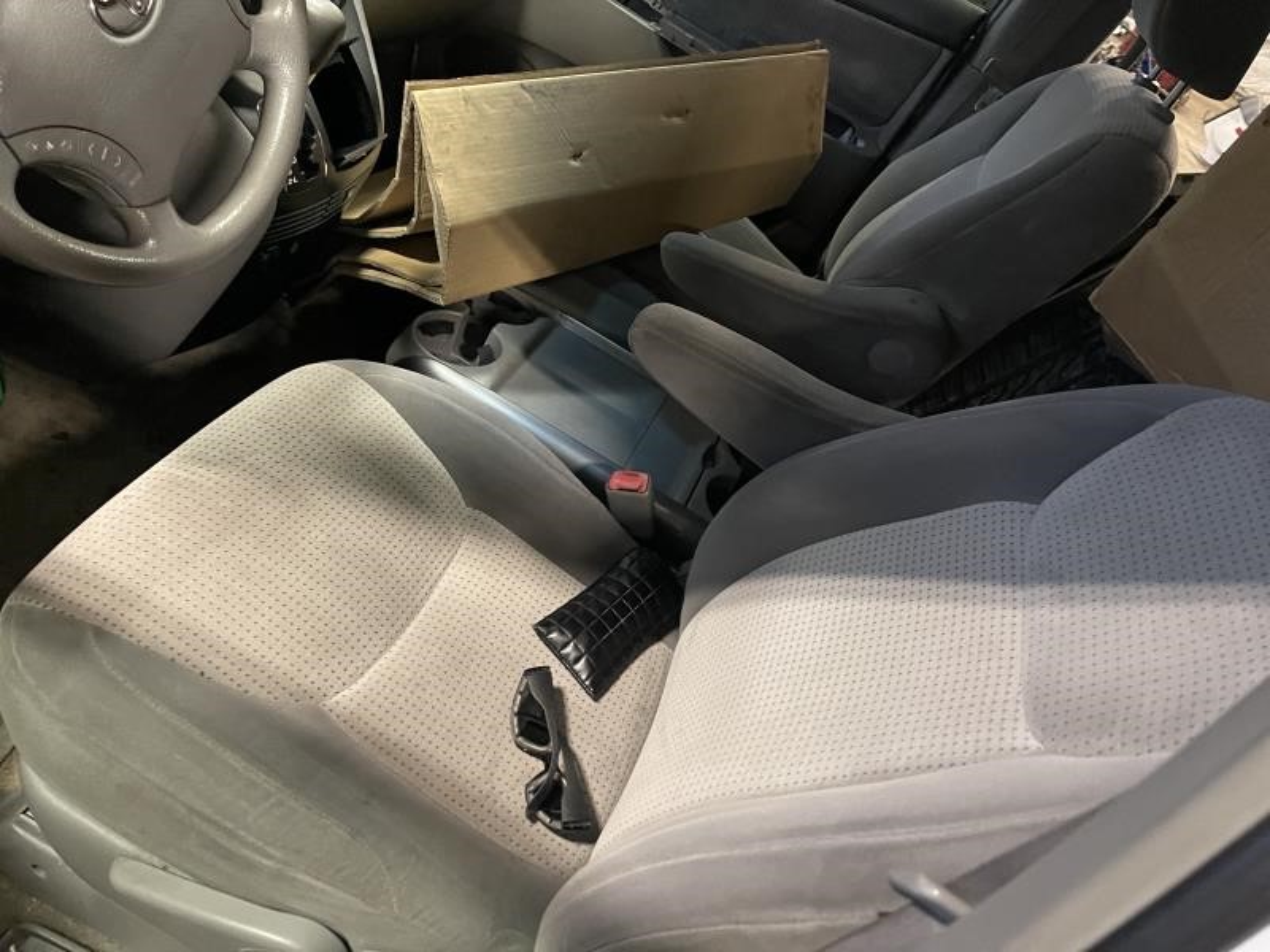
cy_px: 476
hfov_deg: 67.3
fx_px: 954
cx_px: 635
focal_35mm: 26
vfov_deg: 53.1
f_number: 1.6
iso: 640
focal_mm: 5.1
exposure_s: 1/30
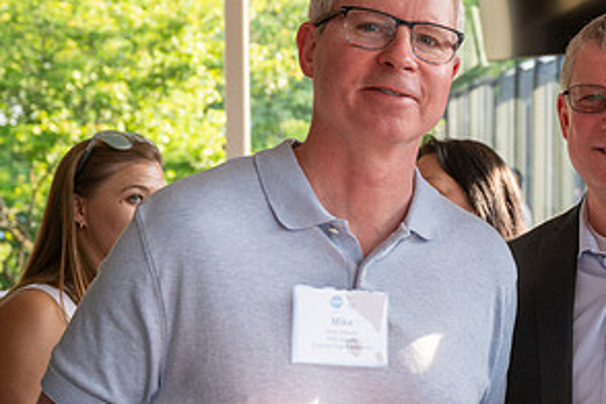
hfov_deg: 25.2
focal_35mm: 77
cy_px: 231
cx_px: 590
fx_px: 1296
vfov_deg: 17.7
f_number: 4.5
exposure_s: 1/400
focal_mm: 39
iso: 640
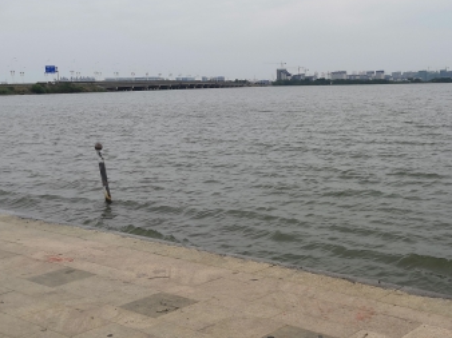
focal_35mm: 48
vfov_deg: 30.0
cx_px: 322
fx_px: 626
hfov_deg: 38.9
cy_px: 224
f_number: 1.8
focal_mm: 3.95
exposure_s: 1/1792
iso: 50
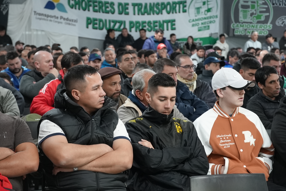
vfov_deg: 14.3
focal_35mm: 96
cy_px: 96
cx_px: 143
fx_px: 763
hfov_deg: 21.2
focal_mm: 64
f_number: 5.6
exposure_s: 1/160
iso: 5000
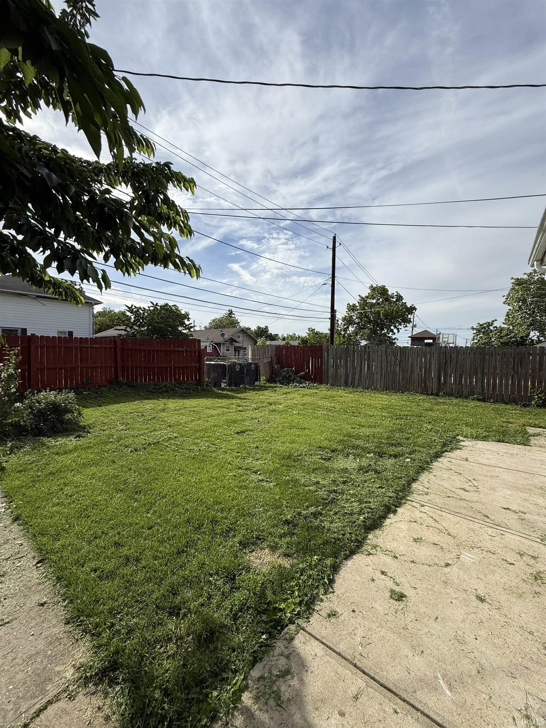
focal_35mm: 14
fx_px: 294
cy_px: 364
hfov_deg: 85.7
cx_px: 273
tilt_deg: -0.6
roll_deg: -1.7
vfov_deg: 102.1
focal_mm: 2.22
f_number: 2.2
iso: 50
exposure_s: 1/2841
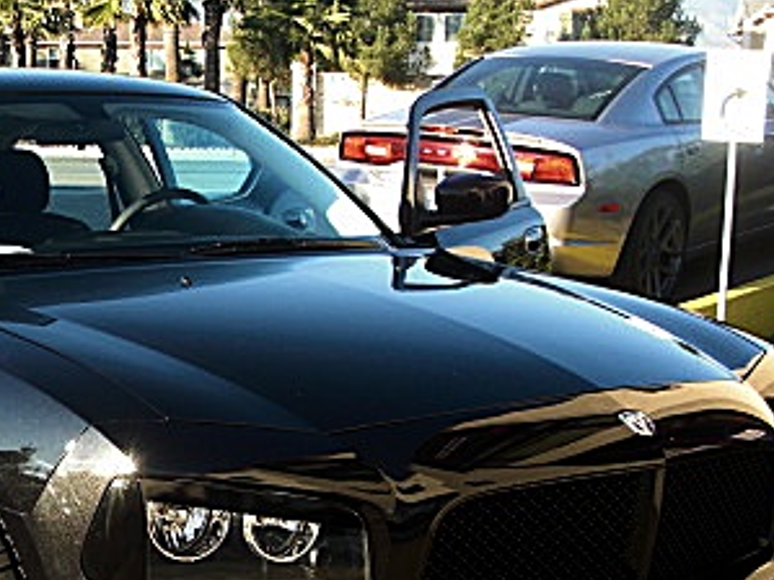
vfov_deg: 19.1
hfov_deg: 24.5
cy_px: 396
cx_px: 60
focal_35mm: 77
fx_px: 1721
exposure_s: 1/160
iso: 50
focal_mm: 6.3
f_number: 2.8
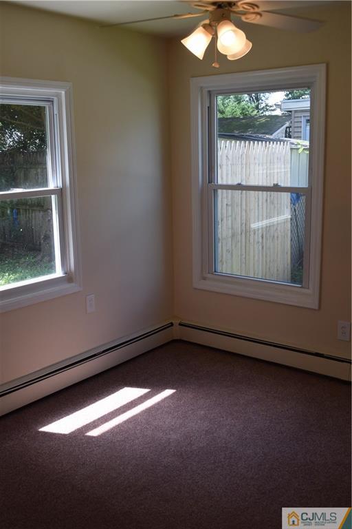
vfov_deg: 51.3
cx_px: 176
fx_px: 550
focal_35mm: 38
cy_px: 264
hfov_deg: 35.5
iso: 400
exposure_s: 1/200
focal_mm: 25
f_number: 7.1
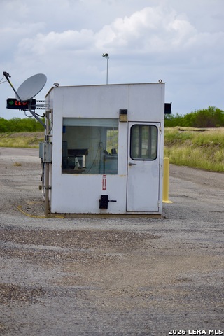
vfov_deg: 24.6
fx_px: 770
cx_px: 112
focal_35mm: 82
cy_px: 168
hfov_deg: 16.6
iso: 200
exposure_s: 1/2000
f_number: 4
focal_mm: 55
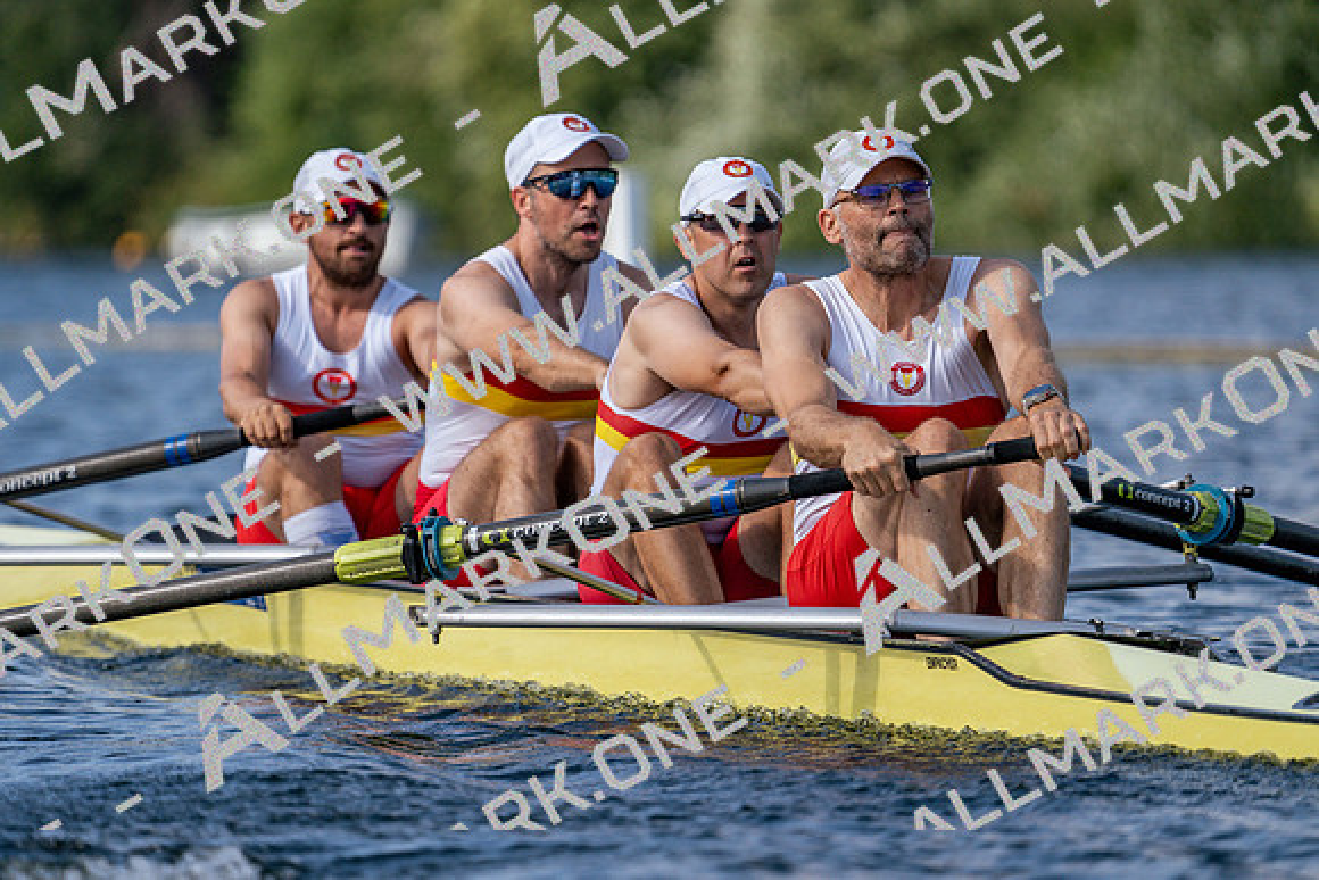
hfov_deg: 4.4
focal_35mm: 470
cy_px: 440
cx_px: 660
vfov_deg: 2.9
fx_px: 17223
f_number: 6.3
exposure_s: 1/1600
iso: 250
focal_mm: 470
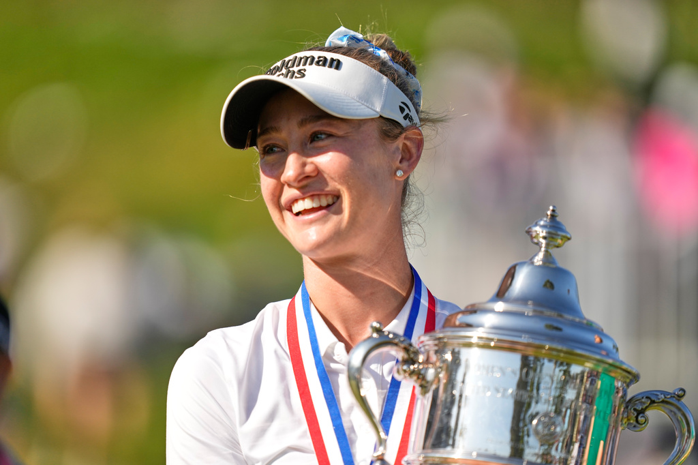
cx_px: 349
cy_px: 232
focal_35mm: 400
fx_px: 7753
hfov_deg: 5.2
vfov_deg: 3.4
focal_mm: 400
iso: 400
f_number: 2.8
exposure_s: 1/6400
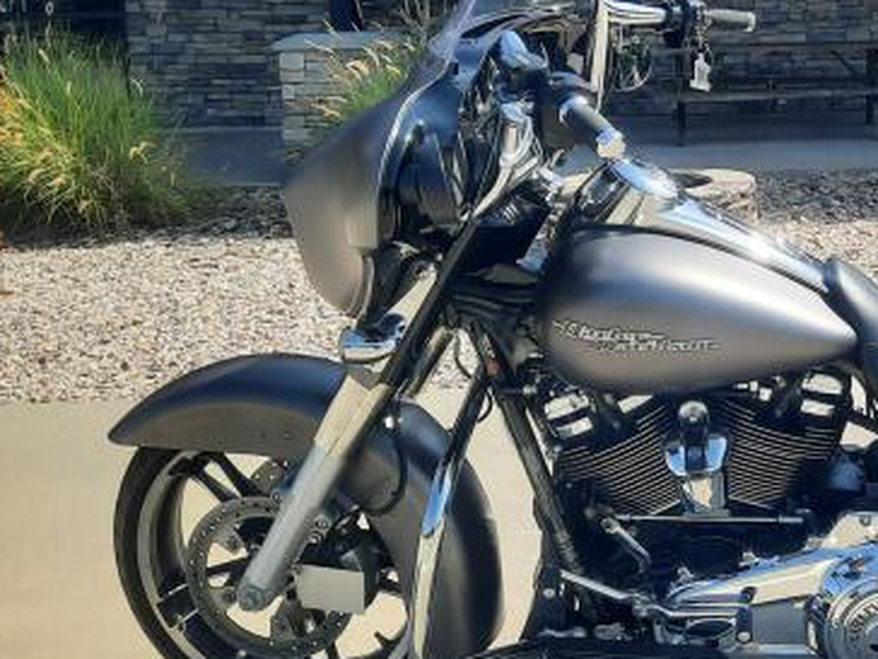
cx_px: 825
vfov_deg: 25.9
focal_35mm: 55
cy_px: 99
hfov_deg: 32.8
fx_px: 1395
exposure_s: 1/472
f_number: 2
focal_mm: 4.6
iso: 32
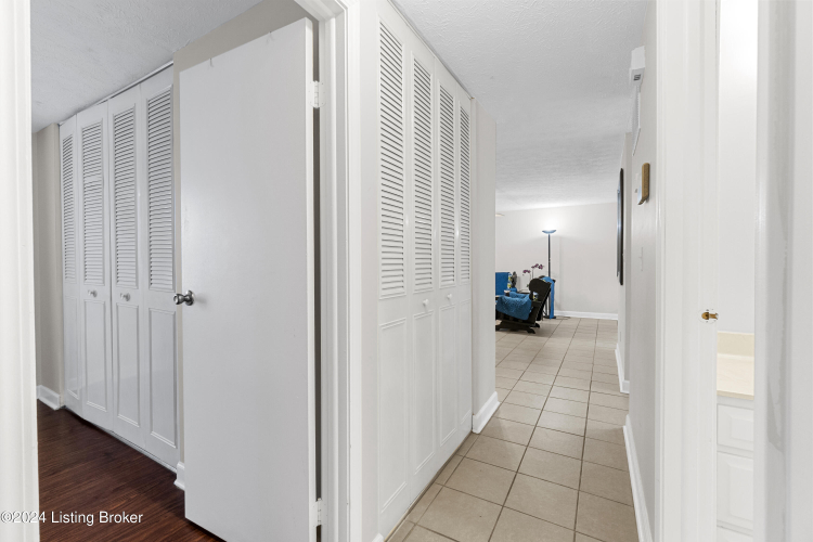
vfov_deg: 77.3
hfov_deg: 100.4
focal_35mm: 15
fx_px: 339
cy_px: 271
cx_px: 406
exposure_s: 1/1.25
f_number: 9
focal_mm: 10
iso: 400
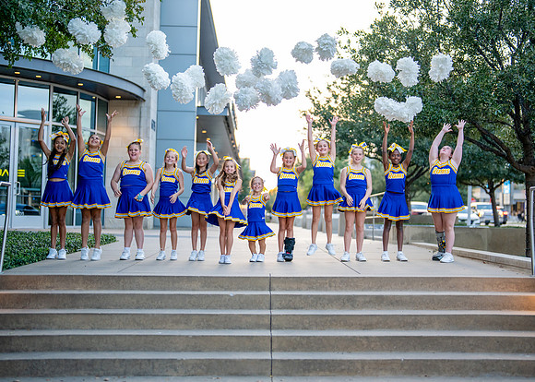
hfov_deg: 36.0
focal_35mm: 54
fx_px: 822
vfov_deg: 26.2
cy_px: 191
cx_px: 284
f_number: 1.2
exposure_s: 1/800
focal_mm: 50
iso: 640
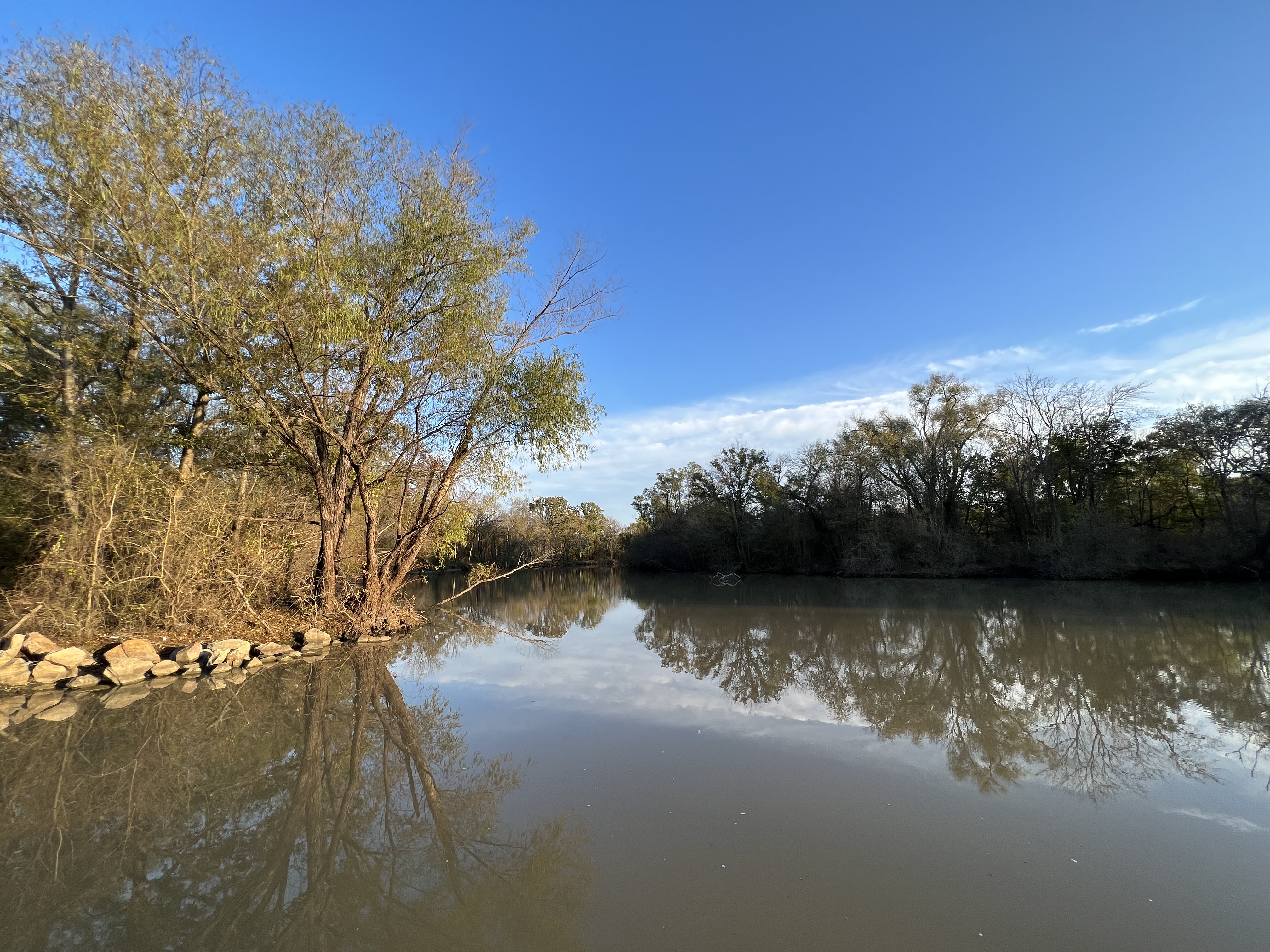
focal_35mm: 13
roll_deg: +1.2
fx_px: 477
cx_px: 635
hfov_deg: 106.2
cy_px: 476
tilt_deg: +10.2
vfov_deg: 89.9
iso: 32
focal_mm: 1.57
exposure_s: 1/612
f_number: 1.8
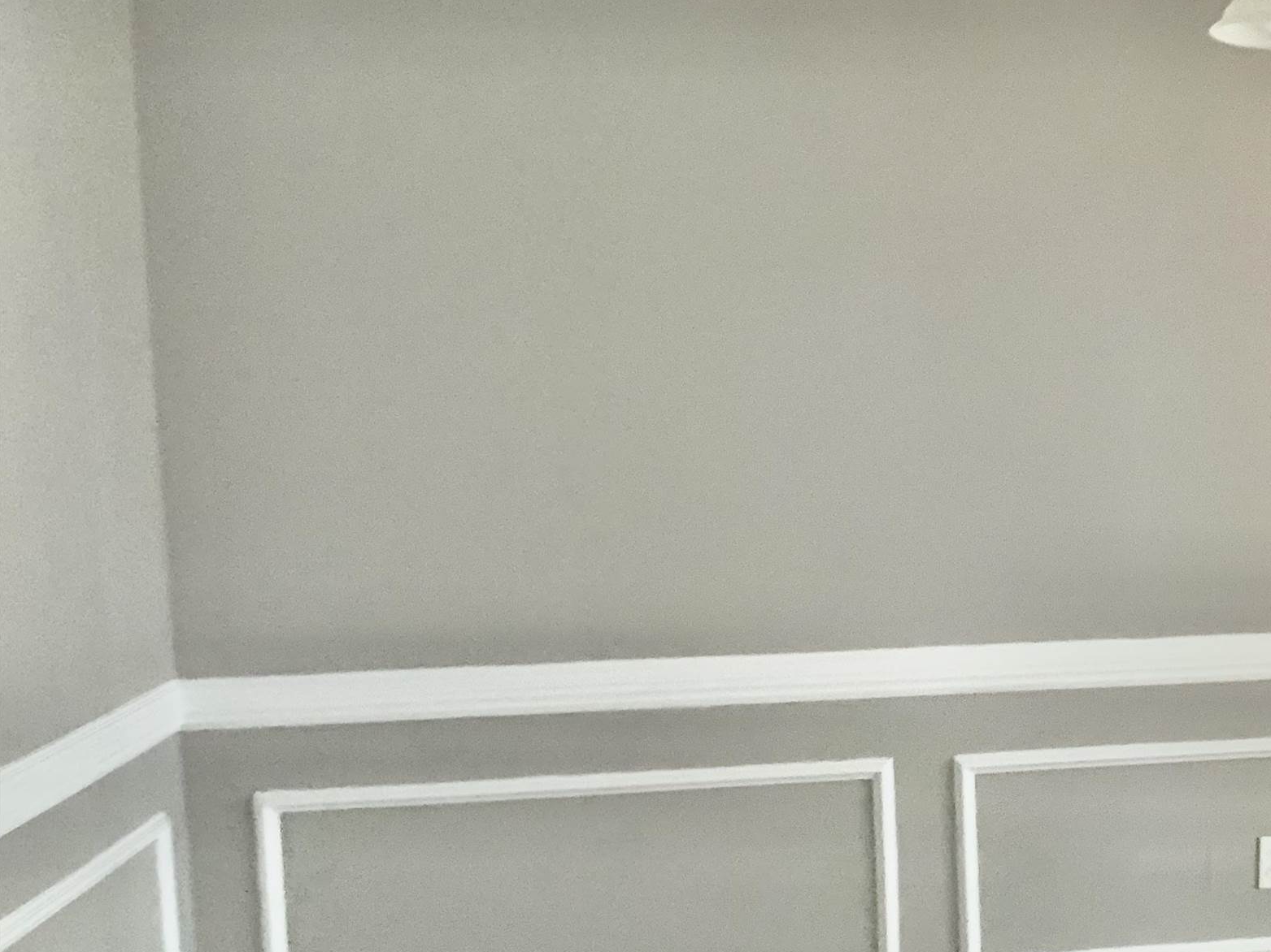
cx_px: 1247
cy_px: 542
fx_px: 2093
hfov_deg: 31.4
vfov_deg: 25.6
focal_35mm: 57
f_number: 1.8
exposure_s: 1/60
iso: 200
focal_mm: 3
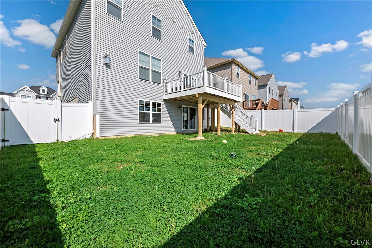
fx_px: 145
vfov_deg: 81.1
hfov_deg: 104.3
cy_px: 124
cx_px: 186
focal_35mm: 14
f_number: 9
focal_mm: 14
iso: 320
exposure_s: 1/640
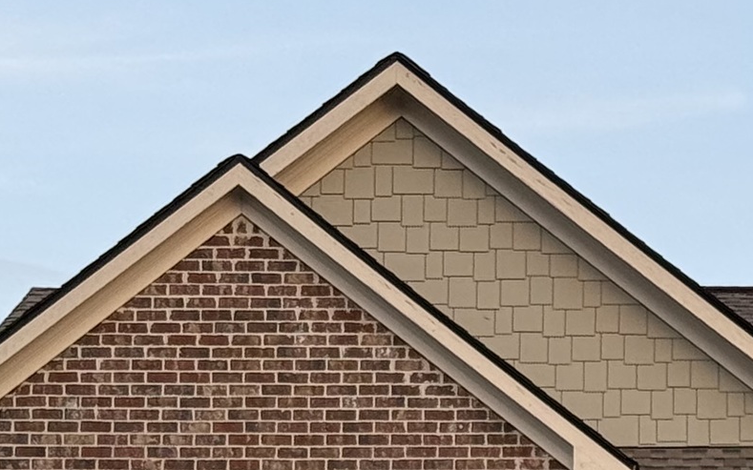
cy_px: 811
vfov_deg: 6.5
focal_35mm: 198
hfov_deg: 10.4
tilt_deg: +8.2
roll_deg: +0.9
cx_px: 883
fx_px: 4063
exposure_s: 1/196
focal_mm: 6.76
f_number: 1.78
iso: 64
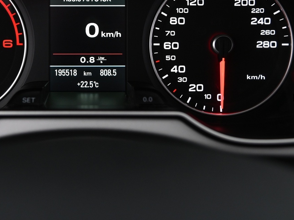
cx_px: 88
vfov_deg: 22.6
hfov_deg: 30.0
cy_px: 39
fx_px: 544
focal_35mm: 64
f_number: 4
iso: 2000
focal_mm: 35
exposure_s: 1/20
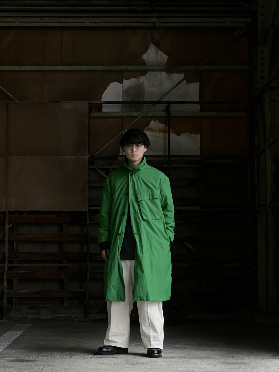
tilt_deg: +6.3
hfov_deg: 19.1
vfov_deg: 25.3
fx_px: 828
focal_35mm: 77
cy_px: 186
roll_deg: +0.8
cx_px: 140
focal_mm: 9
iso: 400
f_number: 2.8
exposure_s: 1/32
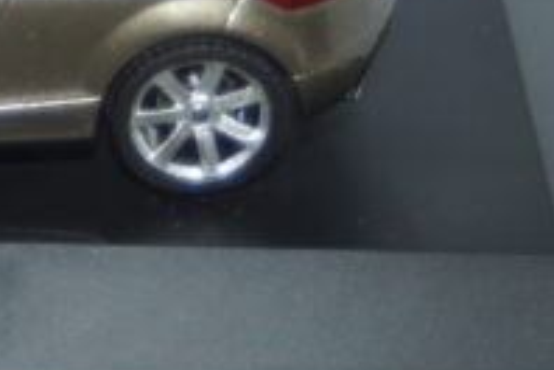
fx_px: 3855
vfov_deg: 5.5
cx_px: -123
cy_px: -20
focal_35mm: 251
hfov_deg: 8.1
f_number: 5
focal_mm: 55
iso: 250
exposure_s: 1/100
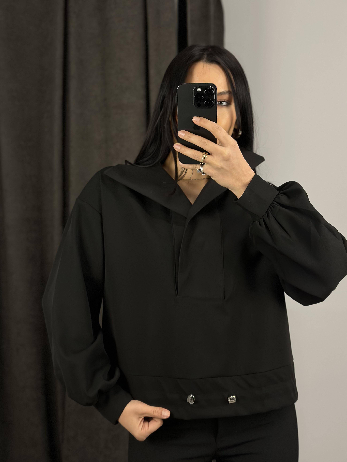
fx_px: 655
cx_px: 175
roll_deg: +1.4
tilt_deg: -21.7
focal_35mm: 49
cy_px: 227
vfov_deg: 38.9
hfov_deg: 29.7
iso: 160
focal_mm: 6.86
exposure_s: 1/100
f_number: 1.78
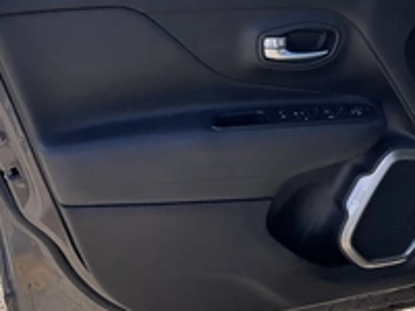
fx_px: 695
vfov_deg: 25.0
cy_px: 81
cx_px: 210
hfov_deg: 33.2
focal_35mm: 58
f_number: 1.8
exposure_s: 1/580
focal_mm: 3
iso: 25
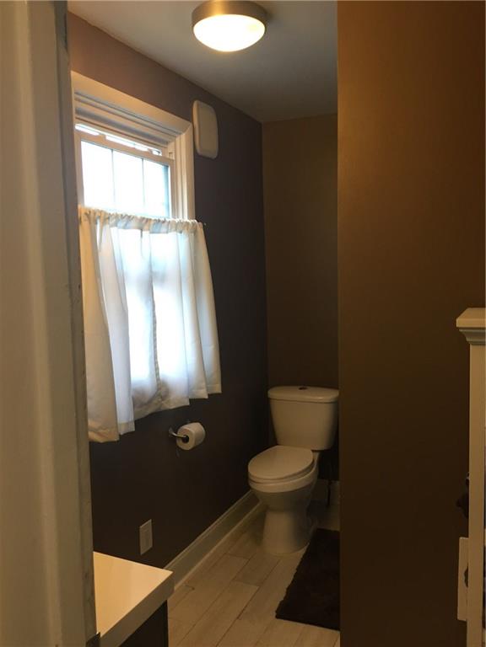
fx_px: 543
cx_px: 243
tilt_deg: -4.7
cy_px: 324
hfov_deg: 48.2
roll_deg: +1.7
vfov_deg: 61.7
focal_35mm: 29
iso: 50
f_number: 2.2
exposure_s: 1/30
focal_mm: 4.15
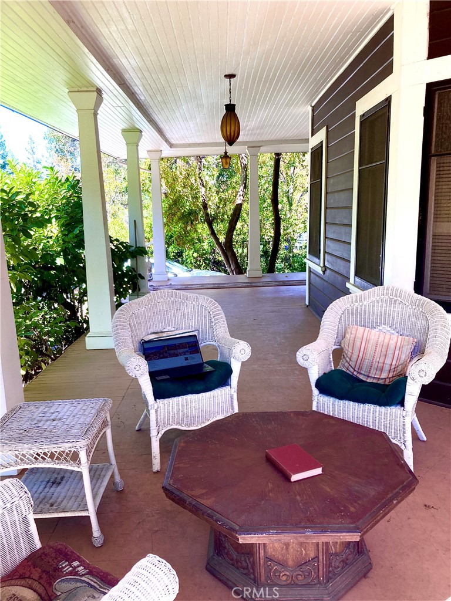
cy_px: 300
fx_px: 486
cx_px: 226
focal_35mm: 28
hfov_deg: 49.7
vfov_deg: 63.4
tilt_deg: -9.5
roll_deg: +0.7
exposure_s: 1/122
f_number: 1.8
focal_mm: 3.99
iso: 25
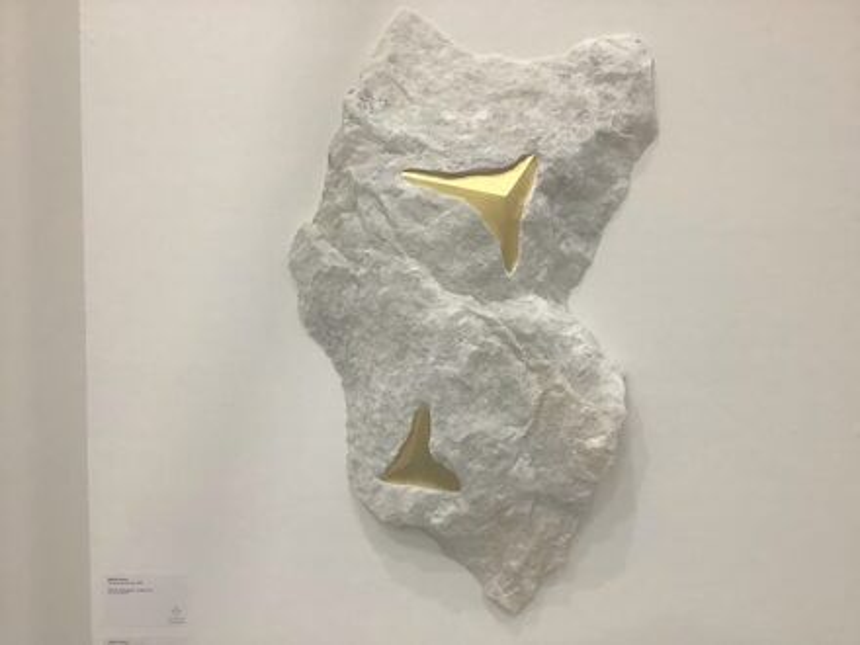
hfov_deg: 58.4
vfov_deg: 45.4
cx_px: 430
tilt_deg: -0.1
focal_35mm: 31
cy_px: 322
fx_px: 770
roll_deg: -0.5
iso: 80
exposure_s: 1/50
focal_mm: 3.3
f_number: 2.4
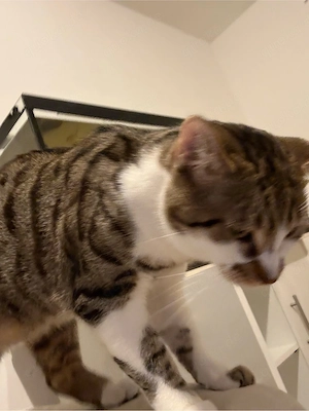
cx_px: 154
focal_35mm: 30
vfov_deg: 60.0
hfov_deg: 46.8
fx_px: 357
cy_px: 206
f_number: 1.9
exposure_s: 1/30
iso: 500
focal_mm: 2.69
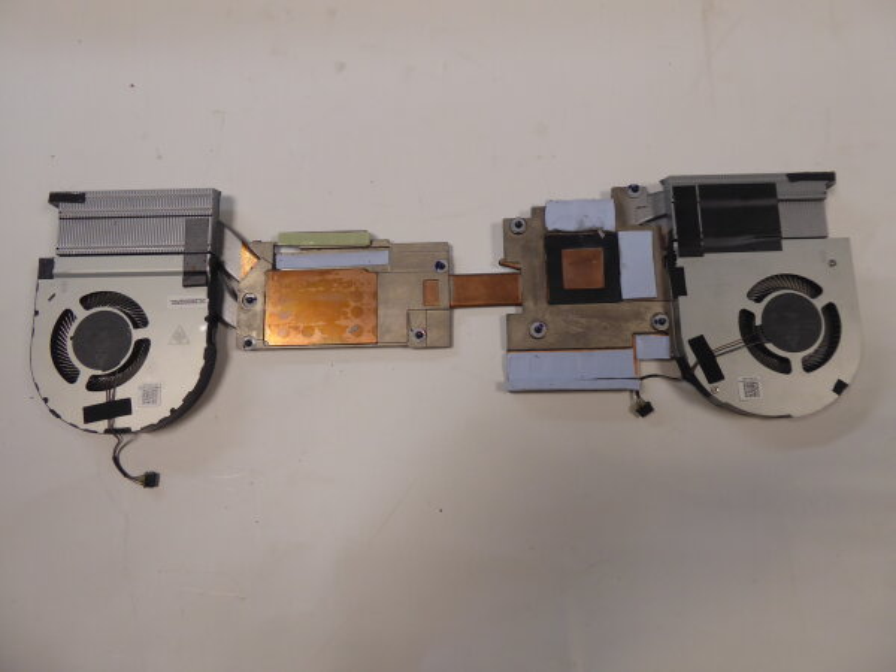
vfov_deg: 54.9
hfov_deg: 69.4
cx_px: 448
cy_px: 336
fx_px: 647
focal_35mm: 25
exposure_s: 1/60
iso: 200
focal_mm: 4.3
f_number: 3.3
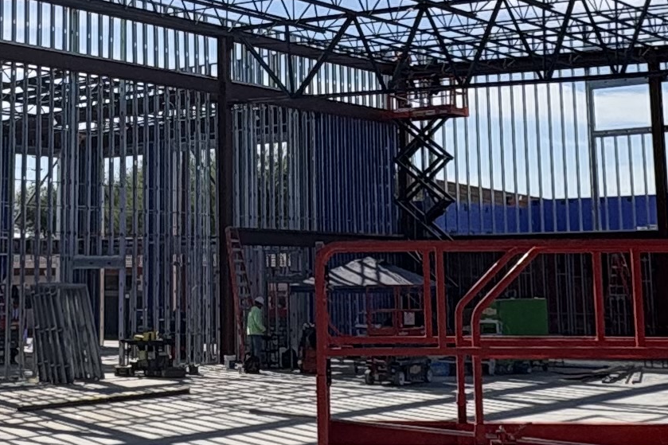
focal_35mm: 70
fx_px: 1299
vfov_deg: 19.2
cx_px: 201
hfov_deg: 28.6
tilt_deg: +10.2
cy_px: 64
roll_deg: +0.4
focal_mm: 2.22
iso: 50
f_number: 2.2
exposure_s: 1/3390
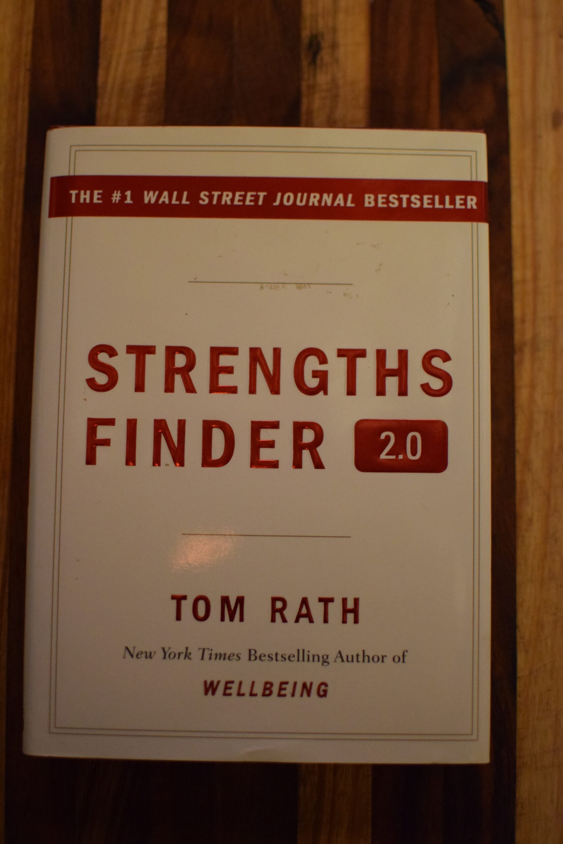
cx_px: 282
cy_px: 422
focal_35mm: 52
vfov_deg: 37.8
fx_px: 1231
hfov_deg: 25.8
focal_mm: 35
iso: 3200
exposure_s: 1/125
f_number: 2
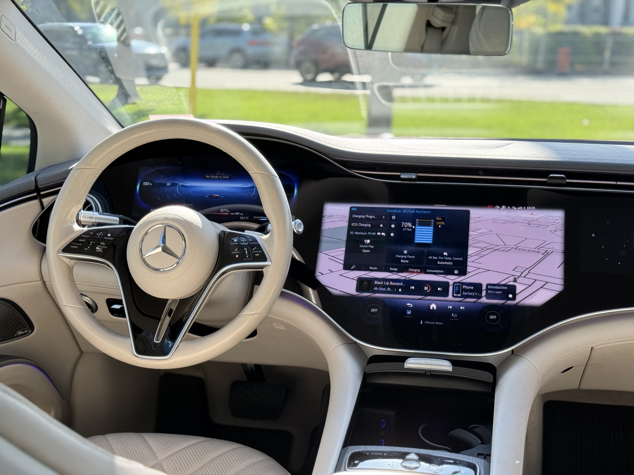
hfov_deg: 39.7
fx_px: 879
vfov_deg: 30.3
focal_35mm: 48
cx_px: 317
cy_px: 238
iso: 80
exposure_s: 1/606
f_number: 1.78
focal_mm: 6.76
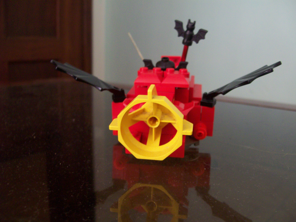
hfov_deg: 51.4
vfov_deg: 39.7
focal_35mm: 36
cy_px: 111
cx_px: 148
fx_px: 308
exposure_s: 1/8
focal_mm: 6
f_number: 2.7
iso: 160
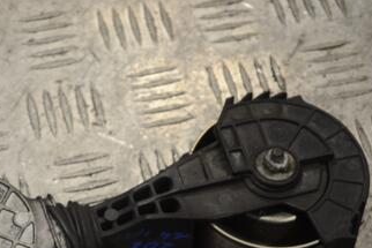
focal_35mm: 134
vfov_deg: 10.2
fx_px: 1385
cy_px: 230
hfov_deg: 15.2
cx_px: 80
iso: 100
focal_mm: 48
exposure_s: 1/30
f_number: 5.6
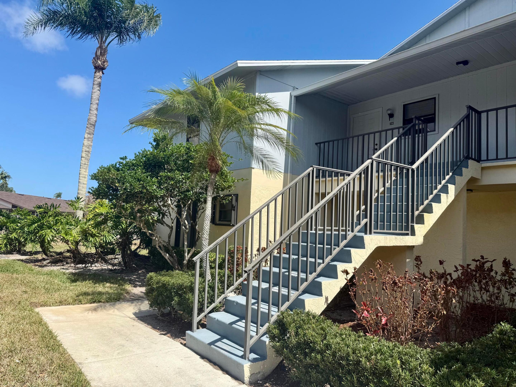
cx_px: 258
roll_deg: -2.6
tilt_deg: +4.8
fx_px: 358
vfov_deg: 56.8
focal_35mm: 24
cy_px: 194
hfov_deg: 71.6
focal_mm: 6.76
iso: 80
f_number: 1.78
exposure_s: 1/4405
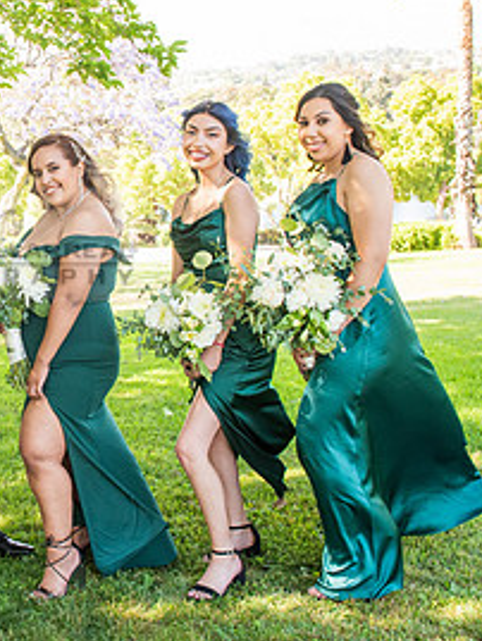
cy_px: 244
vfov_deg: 34.2
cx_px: -48
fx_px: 1039
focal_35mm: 56
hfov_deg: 24.4
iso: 500
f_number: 6.3
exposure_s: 1/200
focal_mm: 27
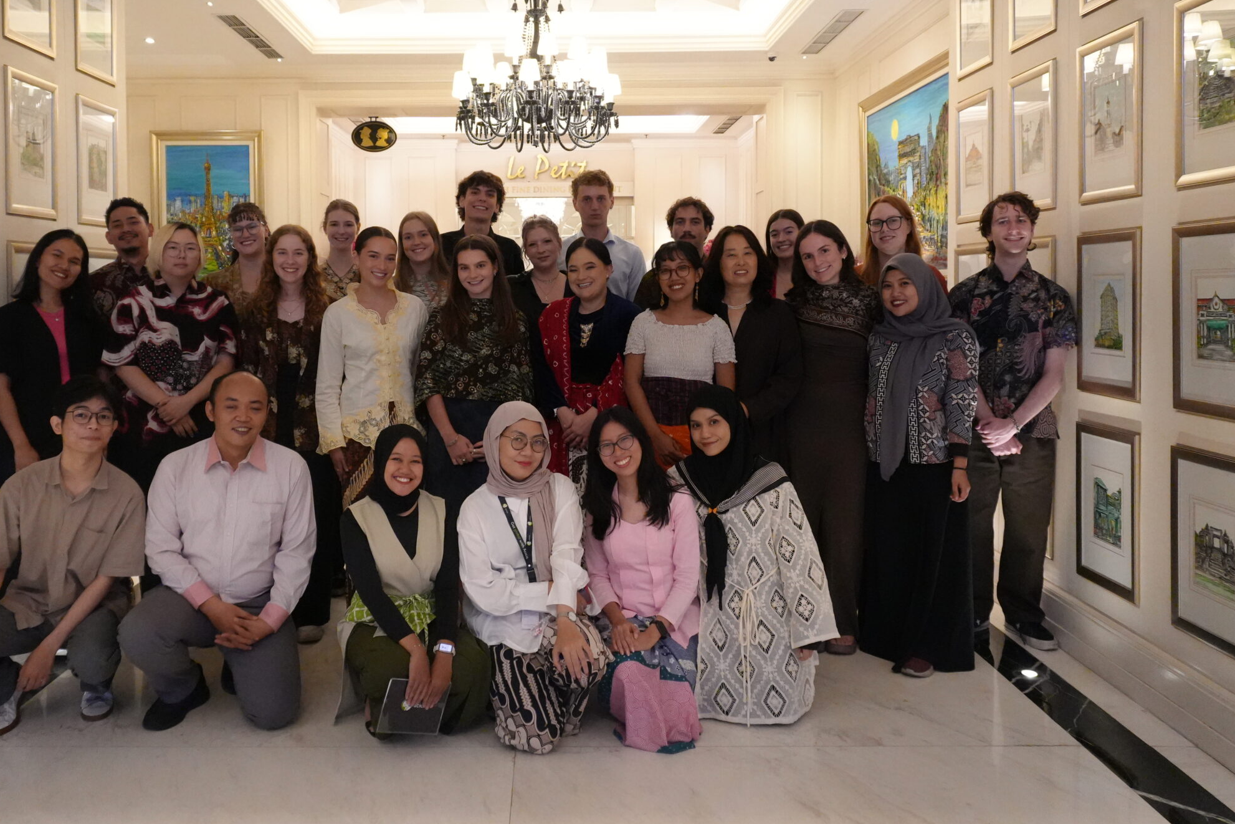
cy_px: 321
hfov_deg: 60.1
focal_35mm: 31
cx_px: 540
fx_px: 1064
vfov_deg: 42.1
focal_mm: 16
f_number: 4
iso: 5000
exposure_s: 1/160
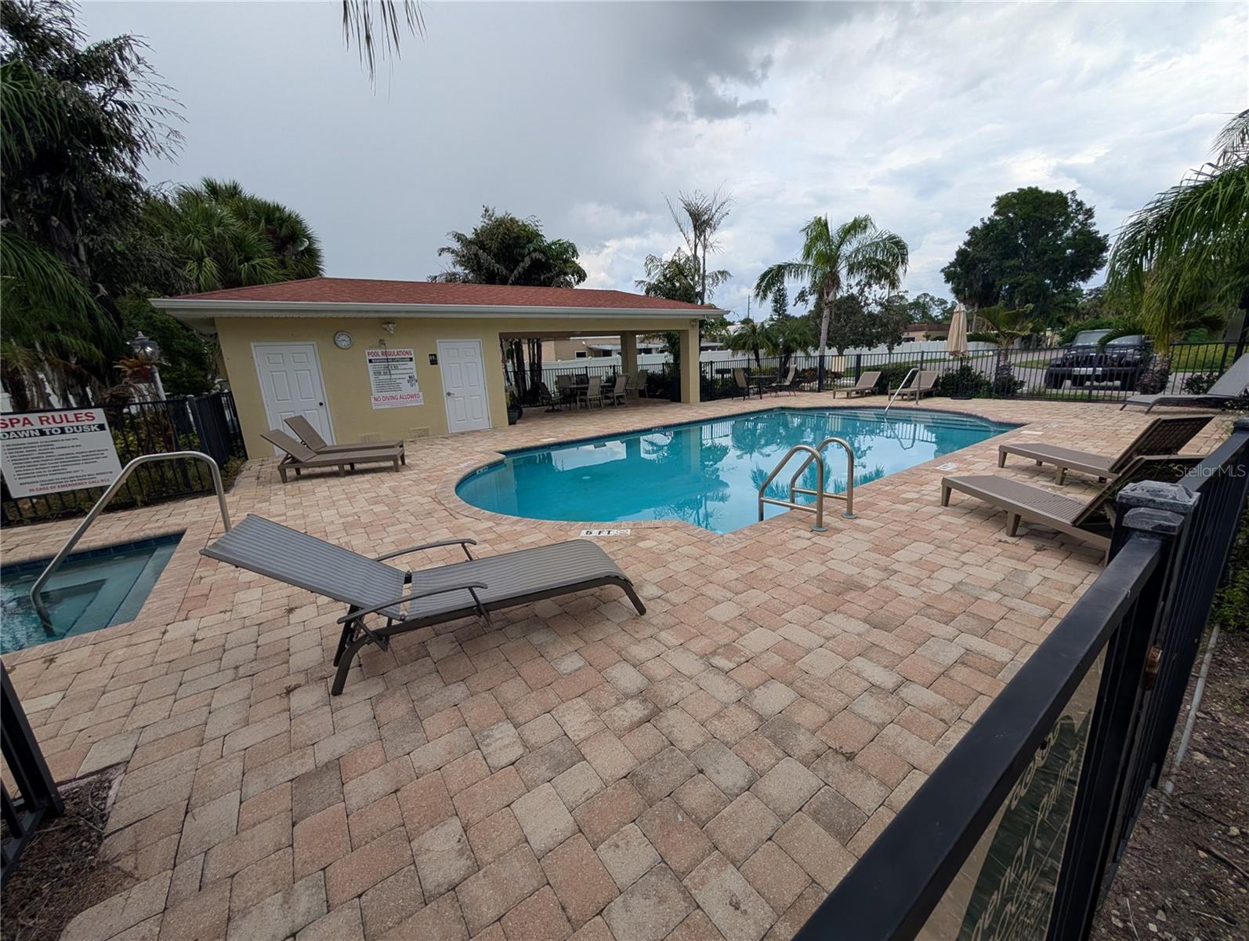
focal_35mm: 12
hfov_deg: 110.5
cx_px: 624
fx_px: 434
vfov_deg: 94.6
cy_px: 470
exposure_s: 1/1721
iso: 54
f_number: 1.7
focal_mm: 2.02
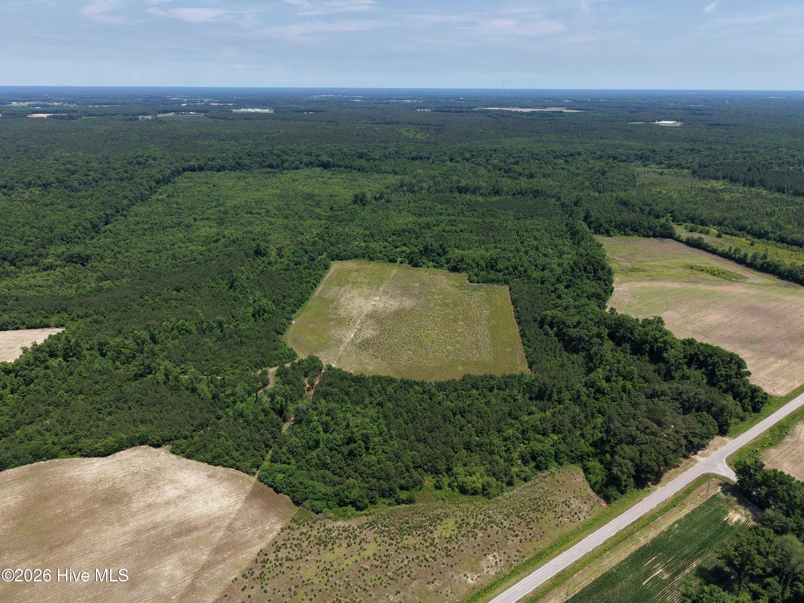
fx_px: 557
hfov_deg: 71.6
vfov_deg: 56.8
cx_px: 402
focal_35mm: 24
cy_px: 302
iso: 200
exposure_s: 1/5000
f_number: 1.8
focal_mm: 8.67
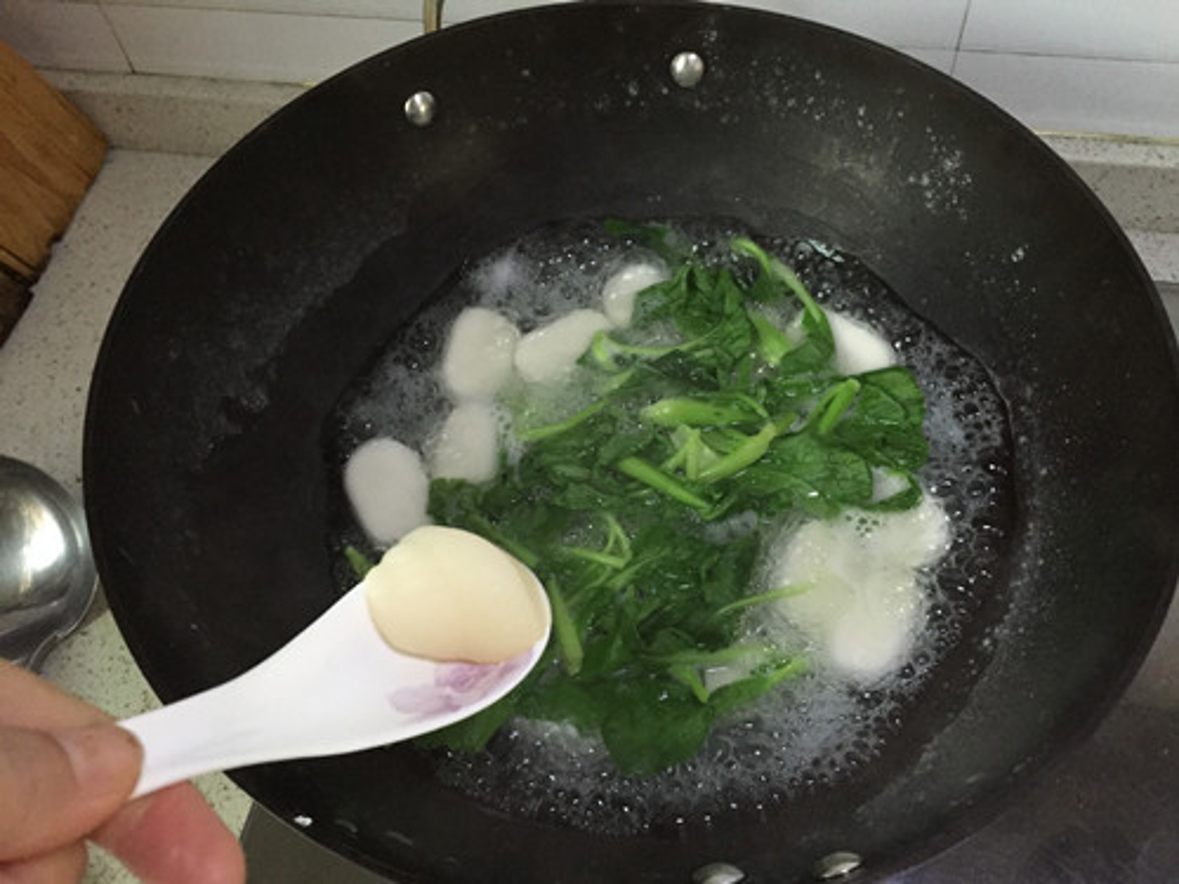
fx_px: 988
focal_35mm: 29
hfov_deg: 61.7
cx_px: 590
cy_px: 442
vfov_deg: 48.2
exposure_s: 1/20
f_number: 2.2
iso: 250
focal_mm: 4.15
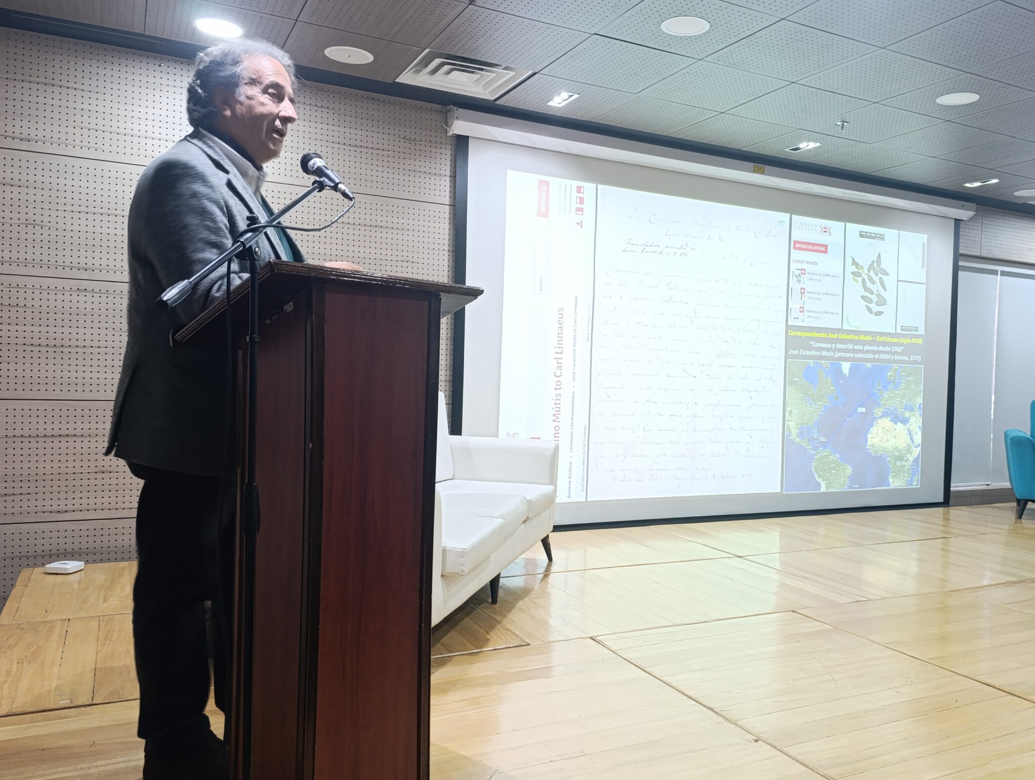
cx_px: 588
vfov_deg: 49.9
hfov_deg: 63.1
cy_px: 390
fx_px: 838
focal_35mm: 28
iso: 1000
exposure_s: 1/60
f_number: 1.6
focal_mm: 6.14
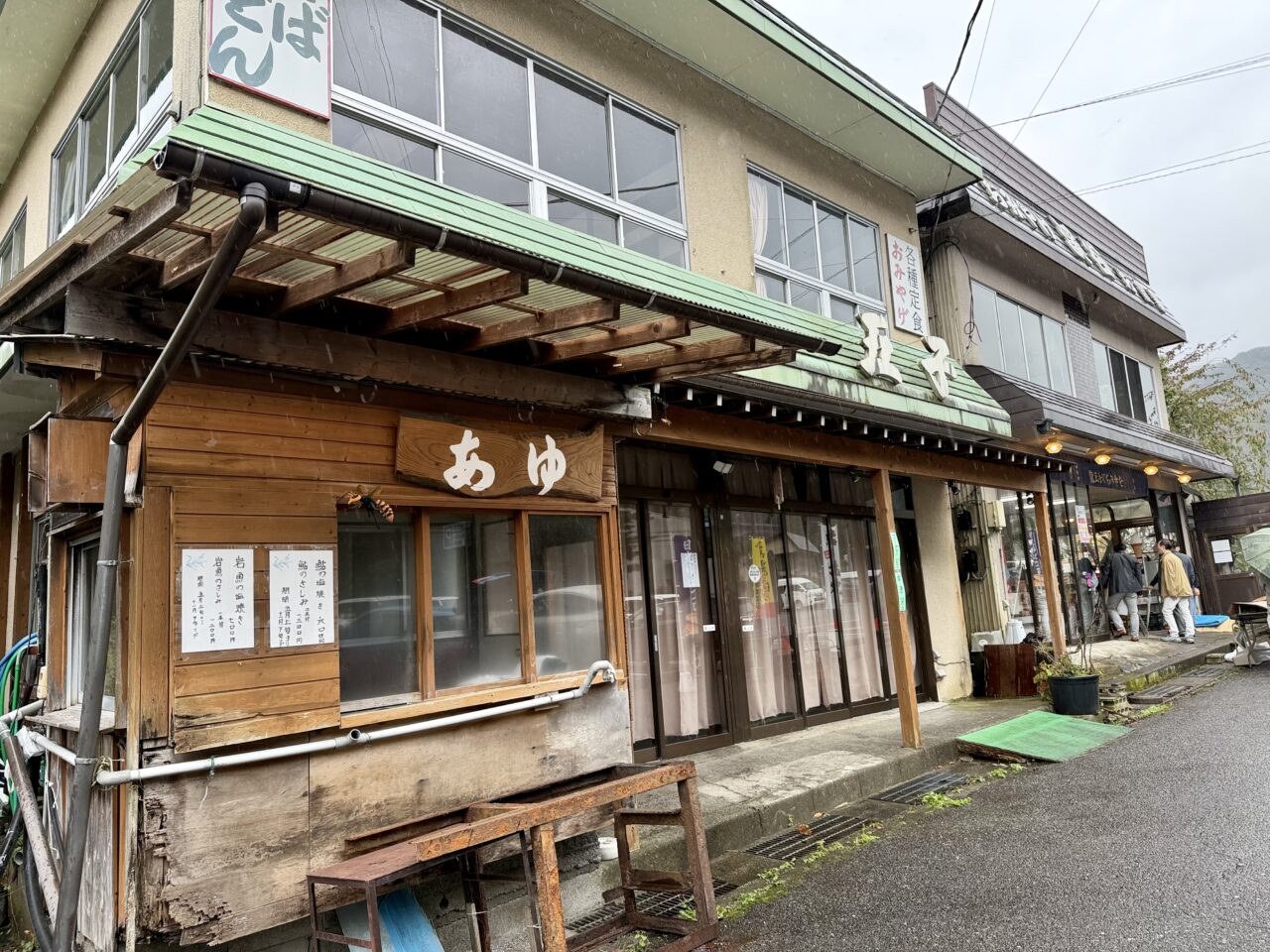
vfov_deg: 56.8
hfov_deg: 71.6
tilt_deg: +9.1
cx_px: 635
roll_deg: +4.1
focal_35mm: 24
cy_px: 476
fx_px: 881
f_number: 1.78
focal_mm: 6.76
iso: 100
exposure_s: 1/330
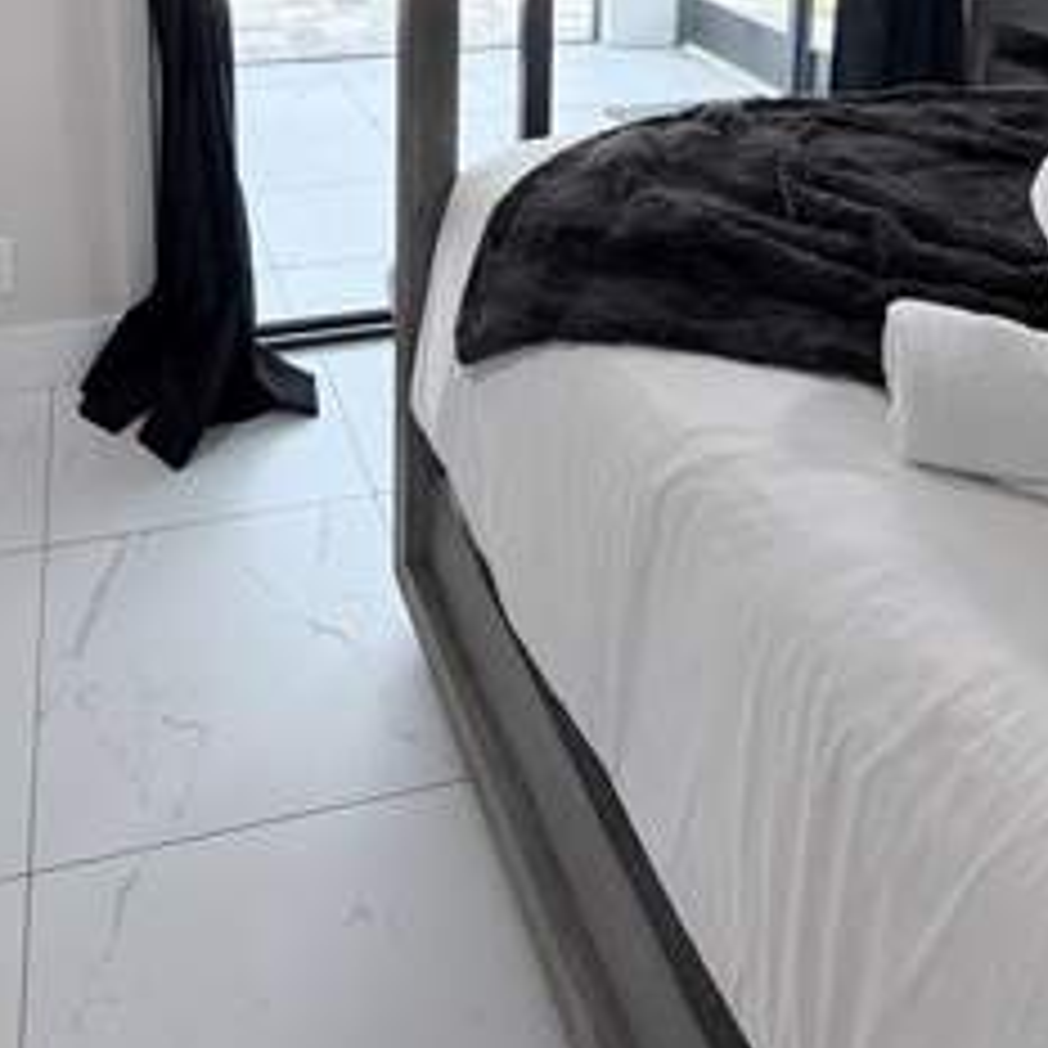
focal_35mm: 34
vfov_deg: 40.1
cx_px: 342
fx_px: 1165
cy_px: -81
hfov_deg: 47.6
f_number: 2.2
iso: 200
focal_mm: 2.22
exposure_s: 1/120
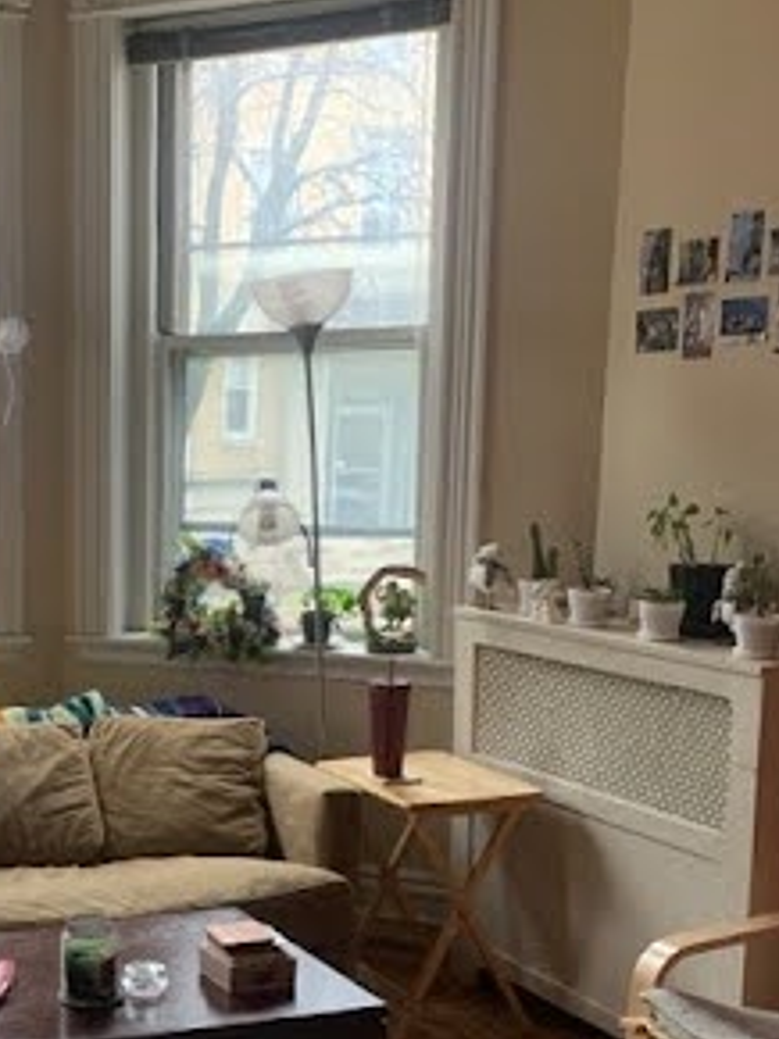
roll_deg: -0.1
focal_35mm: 56
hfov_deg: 24.8
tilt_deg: -9.9
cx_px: -11
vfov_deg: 33.8
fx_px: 1682
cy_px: 744
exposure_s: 1/60
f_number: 1.8
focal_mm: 4.25
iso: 250
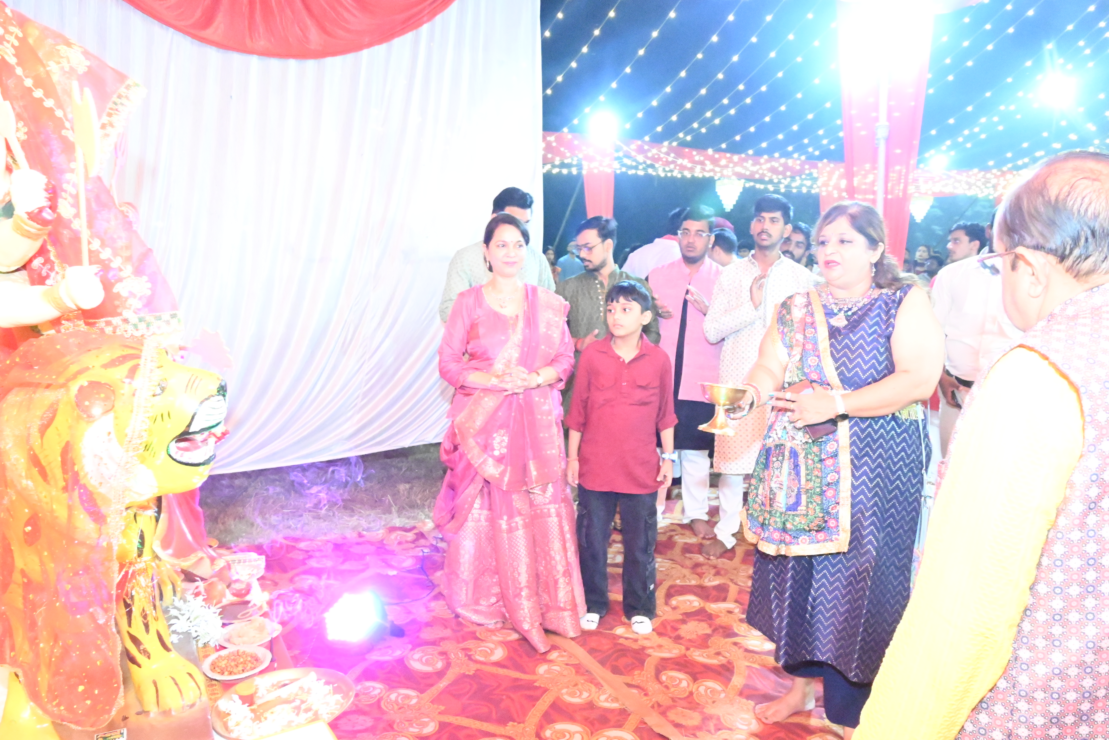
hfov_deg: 67.4
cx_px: 554
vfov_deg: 47.9
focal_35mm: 27
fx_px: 832
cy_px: 370
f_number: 7.1
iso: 32000
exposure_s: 1/125
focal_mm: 18
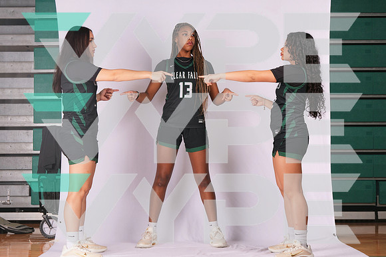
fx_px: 751
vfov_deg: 19.5
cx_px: 193
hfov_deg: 28.8
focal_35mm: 70
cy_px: 128
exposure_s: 1/200
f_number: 11
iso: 400
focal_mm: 70
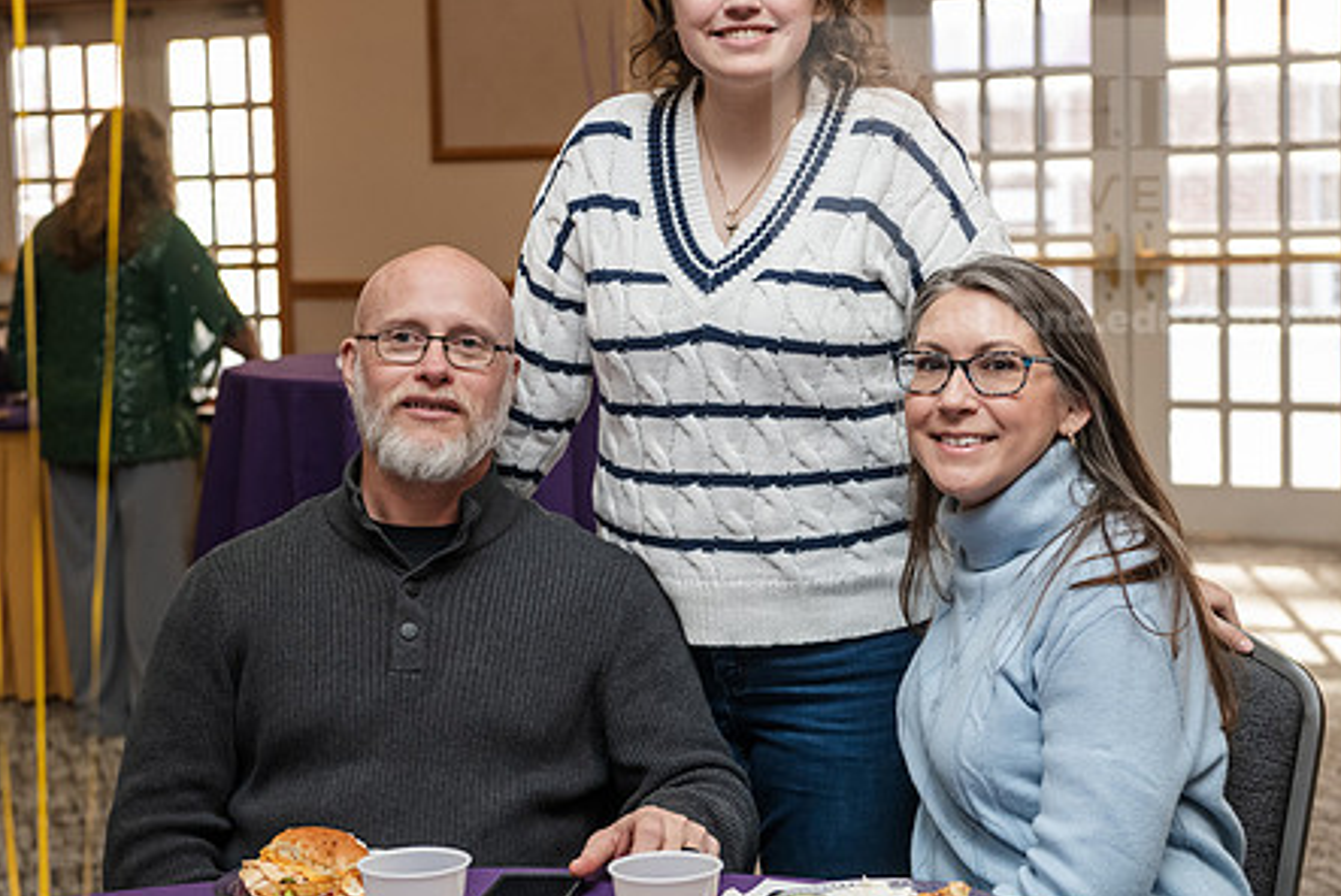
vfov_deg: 18.9
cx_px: 681
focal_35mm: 72
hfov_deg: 28.1
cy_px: 383
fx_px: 2684
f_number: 4
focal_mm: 55
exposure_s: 1/200
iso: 1600
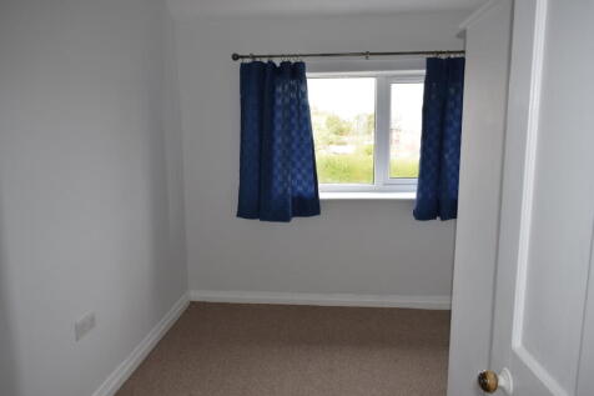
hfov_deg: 67.4
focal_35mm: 27
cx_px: 297
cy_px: 198
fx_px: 445
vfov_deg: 47.9
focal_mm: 18
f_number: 5.6
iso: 800
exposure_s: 1/125
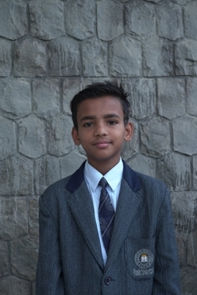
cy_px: 160
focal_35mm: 57
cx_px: 107
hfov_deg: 23.8
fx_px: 467
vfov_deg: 35.0
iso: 400
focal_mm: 48
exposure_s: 1/125
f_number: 7.1
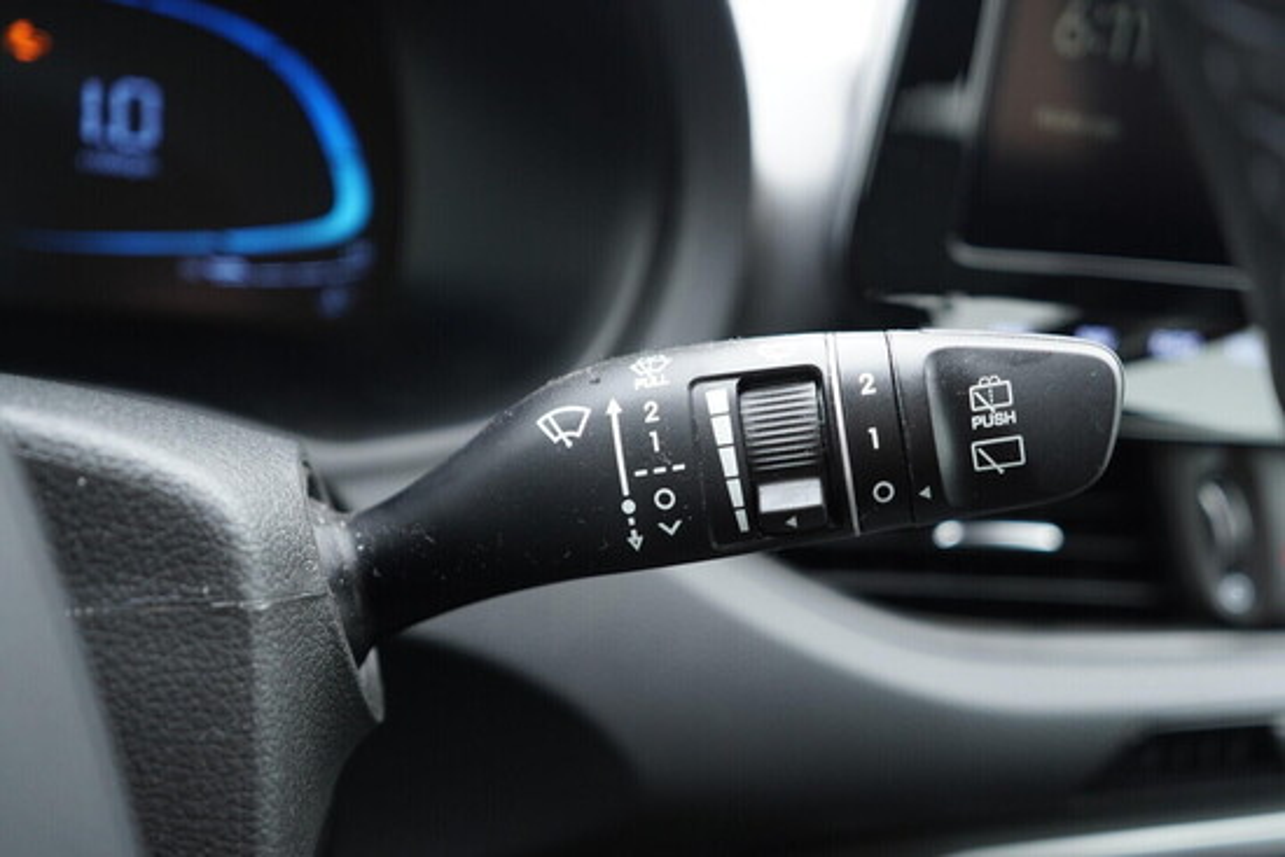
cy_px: 428
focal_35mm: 36
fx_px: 1285
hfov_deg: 53.1
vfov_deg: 36.9
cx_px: 642
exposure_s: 1/40
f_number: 2.8
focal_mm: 24
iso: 500
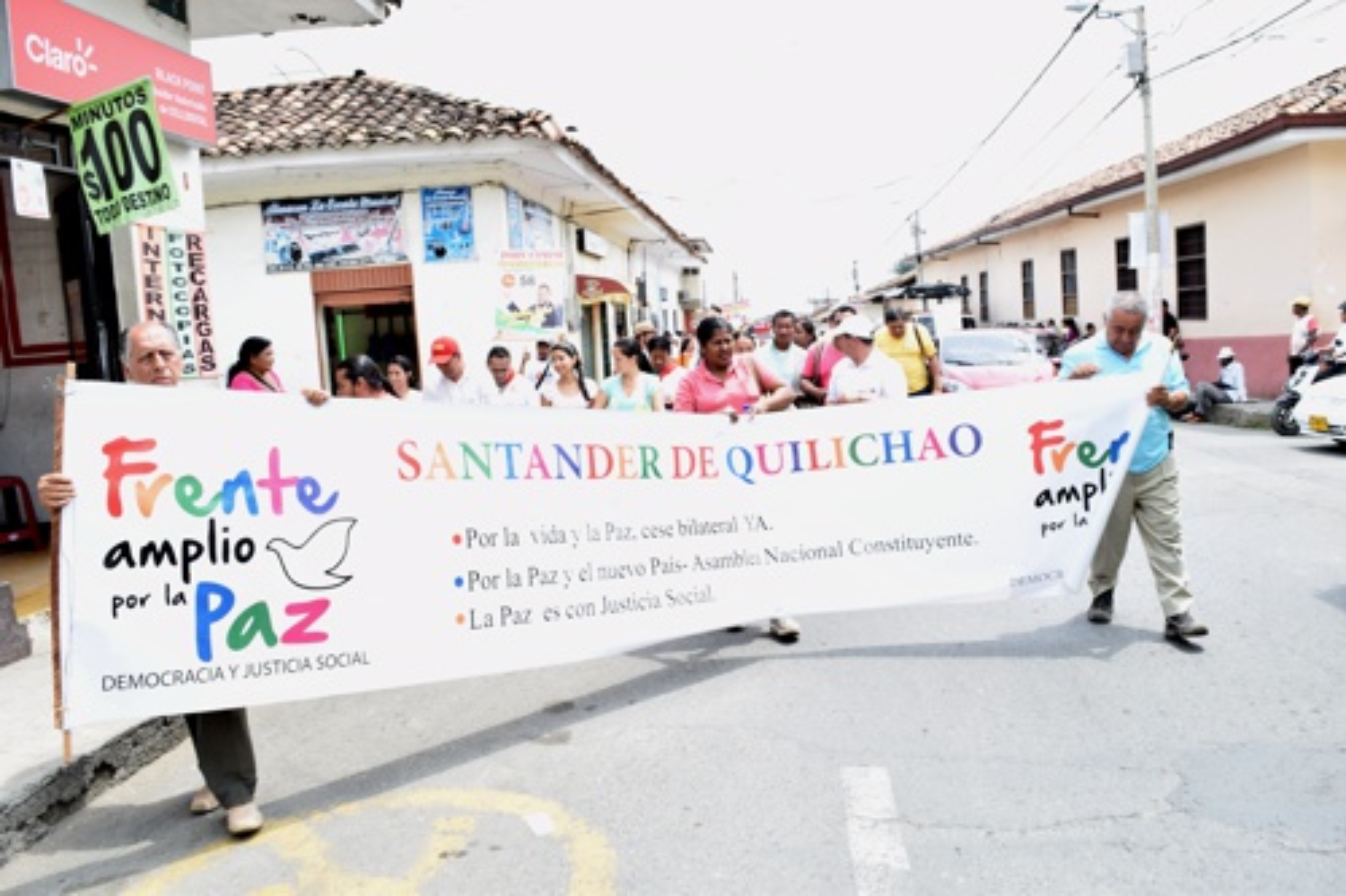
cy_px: 448
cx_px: 673
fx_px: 1009
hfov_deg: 67.4
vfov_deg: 47.9
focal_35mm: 27
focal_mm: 18
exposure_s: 1/60
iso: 100
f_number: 8
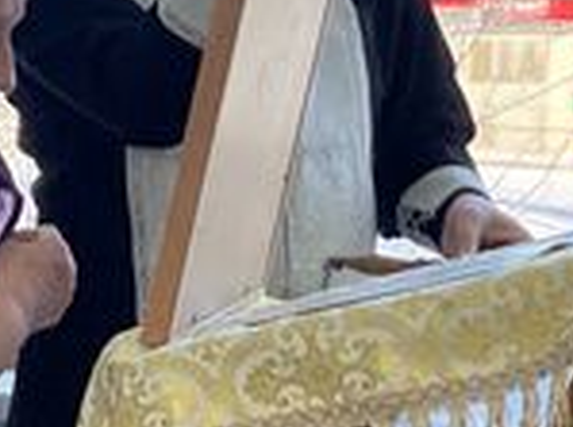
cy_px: 46
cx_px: -235
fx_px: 2312
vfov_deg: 10.5
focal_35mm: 140
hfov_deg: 13.5
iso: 50
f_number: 1.6
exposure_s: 1/550
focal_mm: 5.1
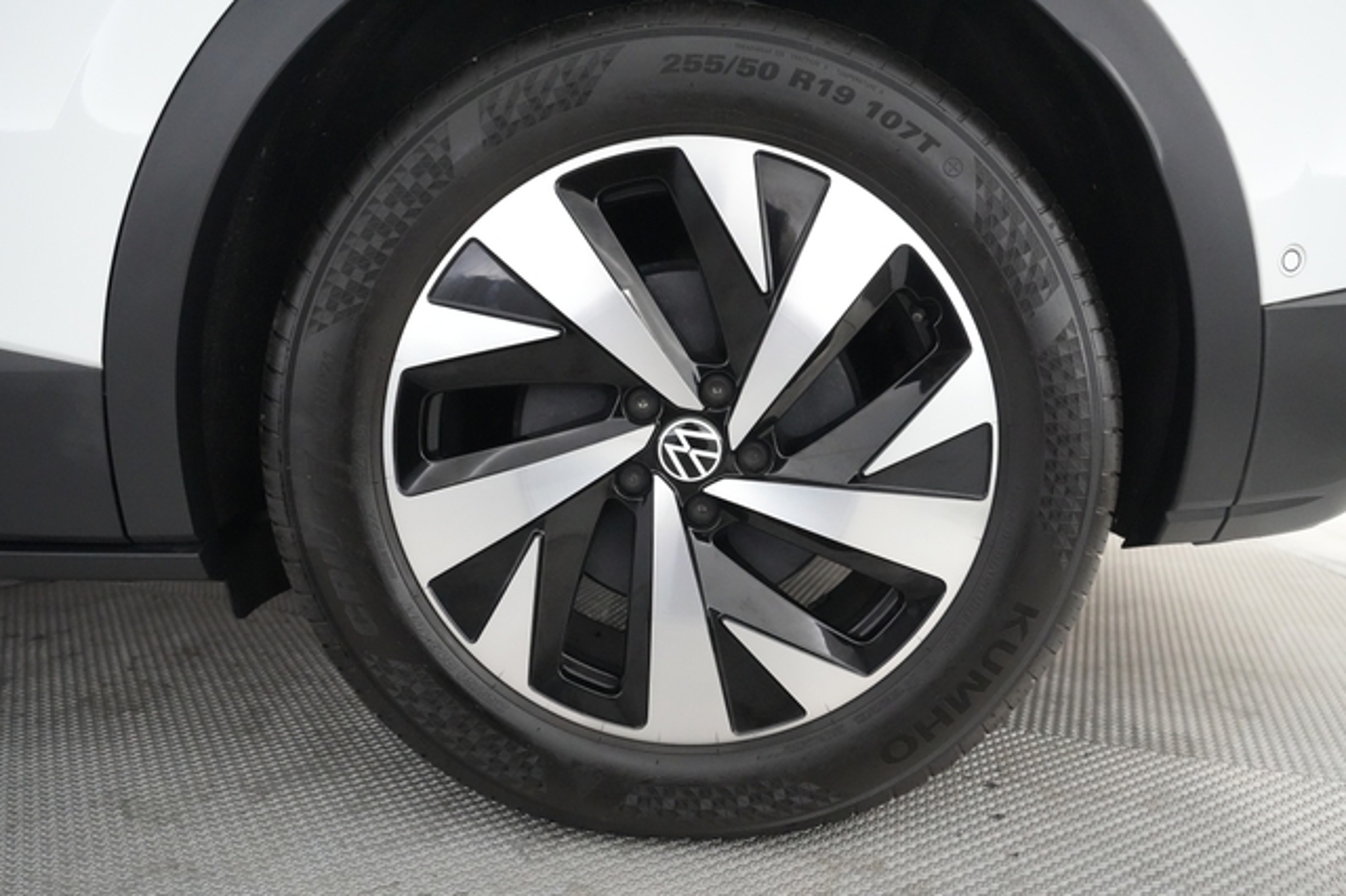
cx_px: 673
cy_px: 448
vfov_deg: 47.9
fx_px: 1009
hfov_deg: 67.4
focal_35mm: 27
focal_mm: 27
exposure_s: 1/320
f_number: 4
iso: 12800
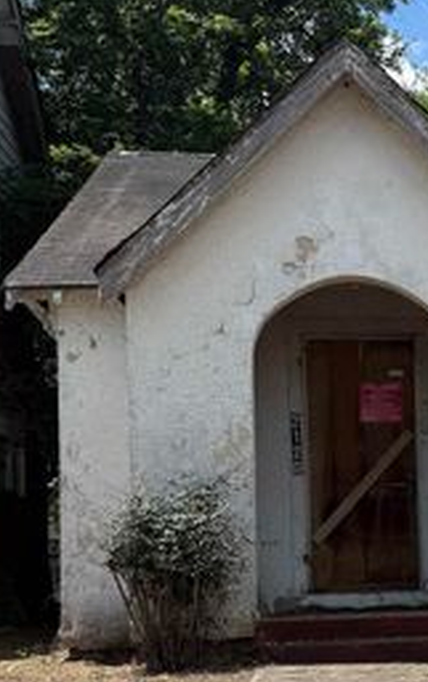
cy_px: 551
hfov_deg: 18.4
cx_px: 556
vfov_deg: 30.3
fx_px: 1230
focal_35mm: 66
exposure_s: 1/4673
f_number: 1.78
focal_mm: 6.76
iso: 80
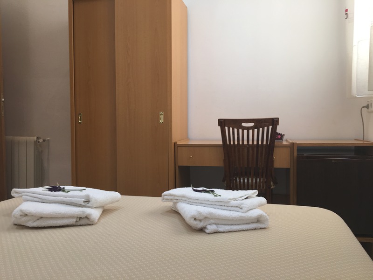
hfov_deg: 61.7
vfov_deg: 48.2
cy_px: 140
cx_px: 186
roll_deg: +0.2
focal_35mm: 29
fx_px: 312
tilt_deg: -3.6
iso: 32
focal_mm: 4.15
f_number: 2.2
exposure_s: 1/50
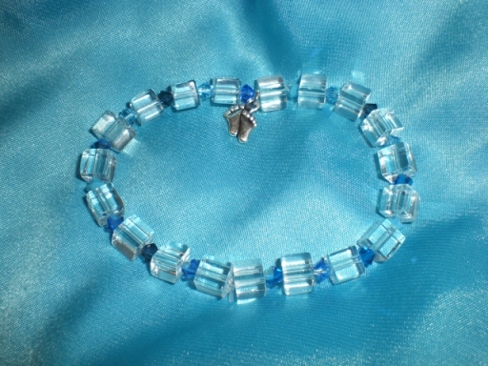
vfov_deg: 37.7
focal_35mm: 38
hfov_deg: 49.0
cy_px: 183
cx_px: 244
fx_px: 536
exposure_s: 1/30
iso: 50
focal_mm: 6.3
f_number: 4.4
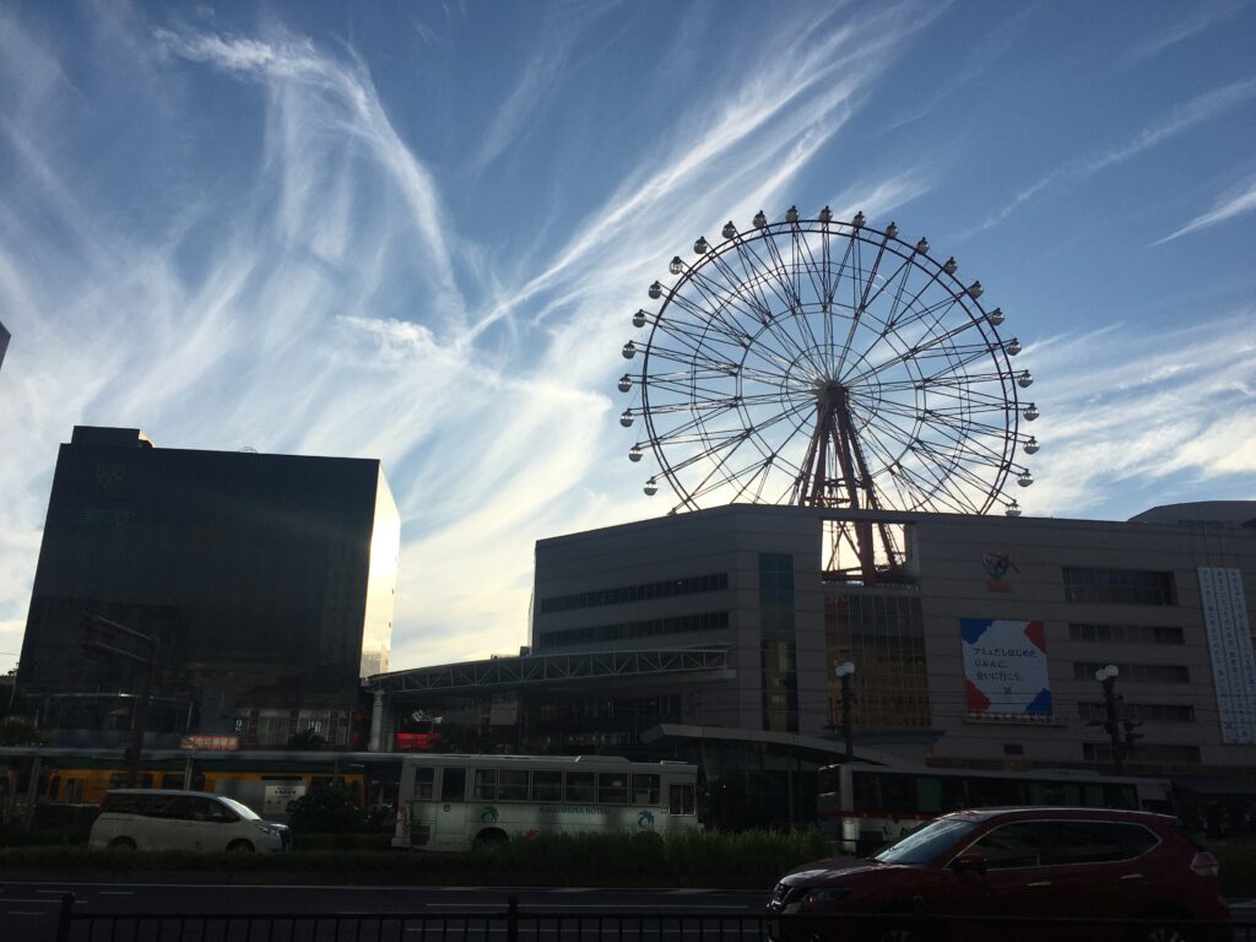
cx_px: 628
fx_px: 1052
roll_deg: -0.8
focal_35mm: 29
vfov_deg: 48.2
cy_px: 471
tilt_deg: +17.6
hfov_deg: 61.7
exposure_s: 1/3663
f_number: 2.2
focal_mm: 4.15
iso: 25
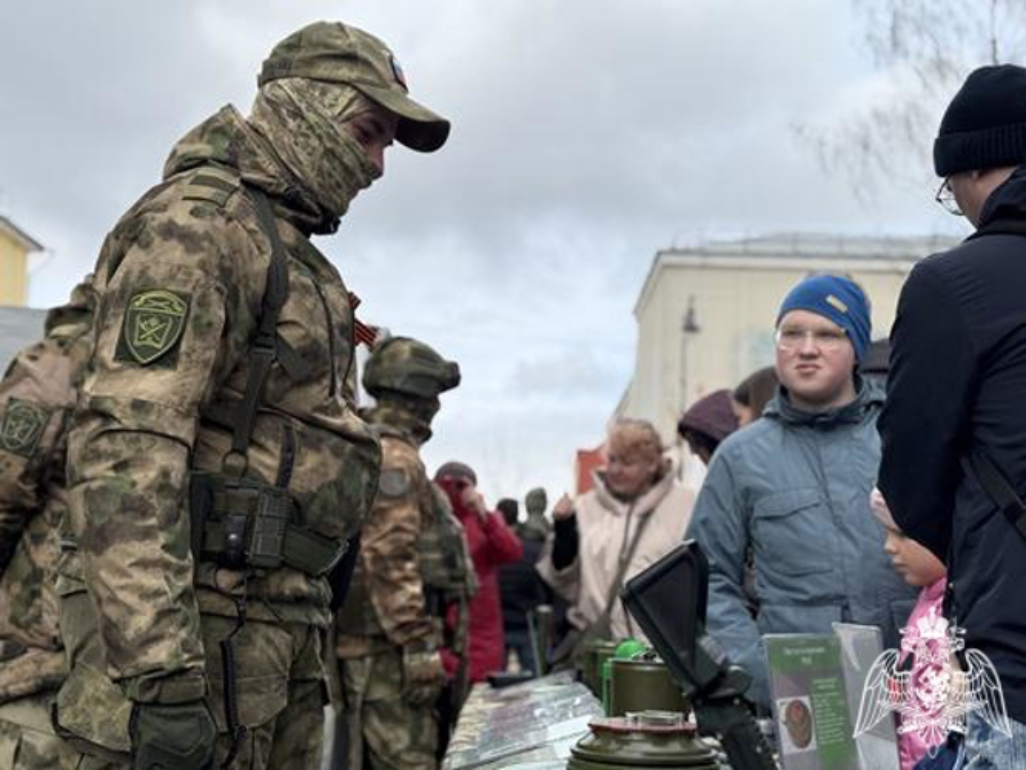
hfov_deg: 39.6
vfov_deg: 30.3
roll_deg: -1.6
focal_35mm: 48
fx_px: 1423
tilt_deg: +11.1
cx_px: 513
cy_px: 385
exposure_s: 1/2762
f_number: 1.78
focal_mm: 6.76
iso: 80
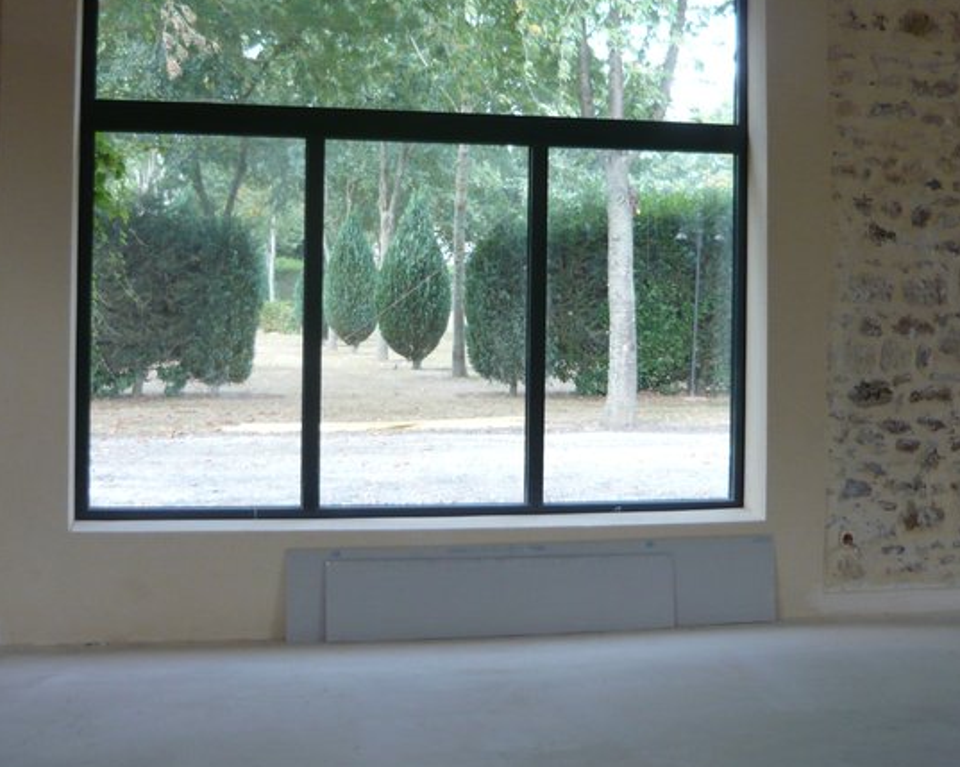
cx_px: 452
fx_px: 1363
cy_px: 266
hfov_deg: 38.8
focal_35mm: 48
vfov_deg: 31.2
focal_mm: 5.5
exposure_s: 1/125
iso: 200
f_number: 2.8
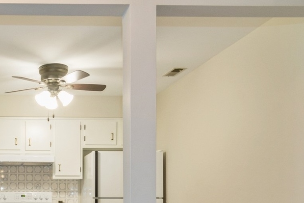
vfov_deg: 27.5
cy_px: 189
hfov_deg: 38.0
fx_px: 397
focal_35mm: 47
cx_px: 10
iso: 200
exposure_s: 1/3
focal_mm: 12
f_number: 8
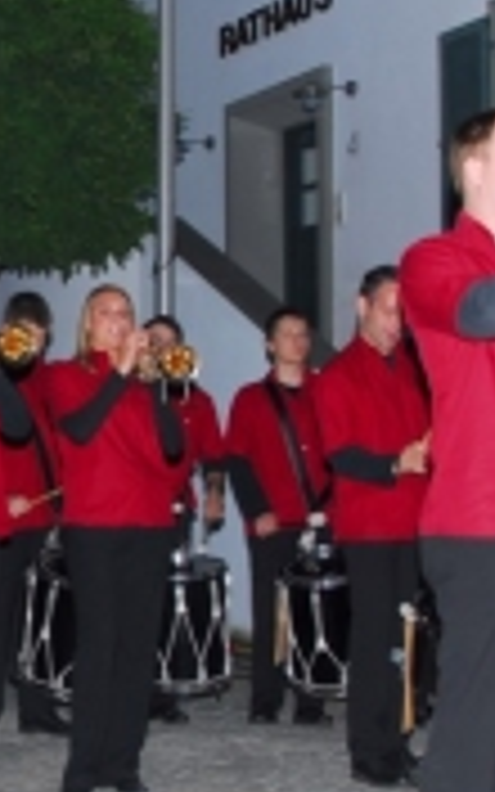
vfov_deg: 27.4
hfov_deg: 16.5
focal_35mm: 75
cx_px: -144
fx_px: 1619
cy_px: 464
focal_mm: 18
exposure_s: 1/60
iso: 200
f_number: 5
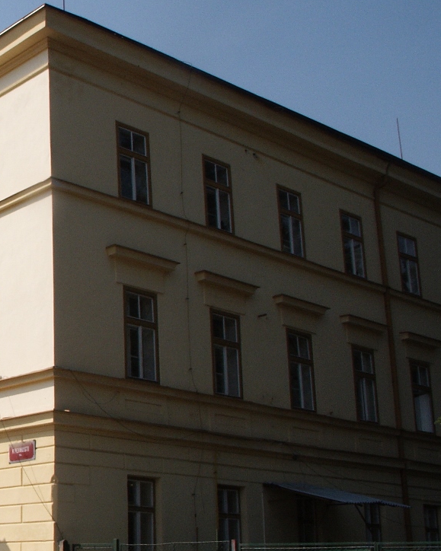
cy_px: 339
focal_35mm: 58
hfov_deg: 23.3
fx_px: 946
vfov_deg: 32.4
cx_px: -131
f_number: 8
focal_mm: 7.21
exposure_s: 1/500
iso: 100
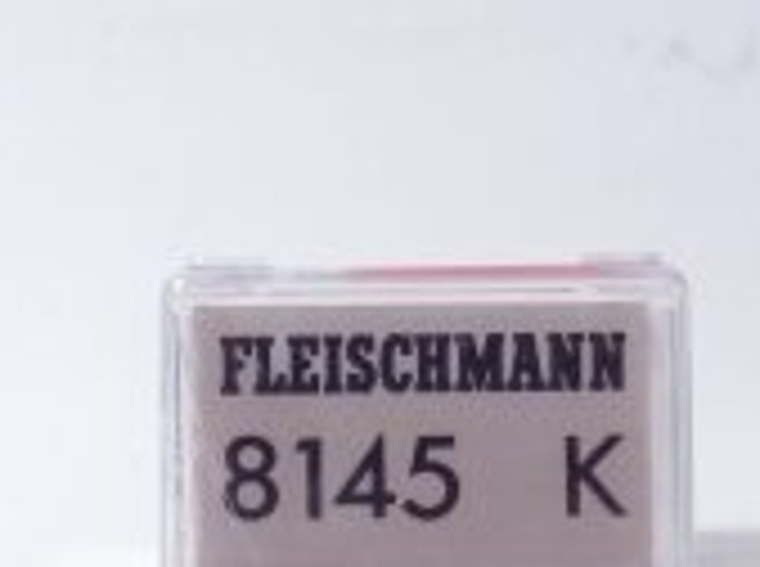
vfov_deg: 6.3
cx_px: 364
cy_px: 680
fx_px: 5148
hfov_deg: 8.4
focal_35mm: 235
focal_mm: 11.9
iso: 640
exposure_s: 1/160
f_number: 4.4
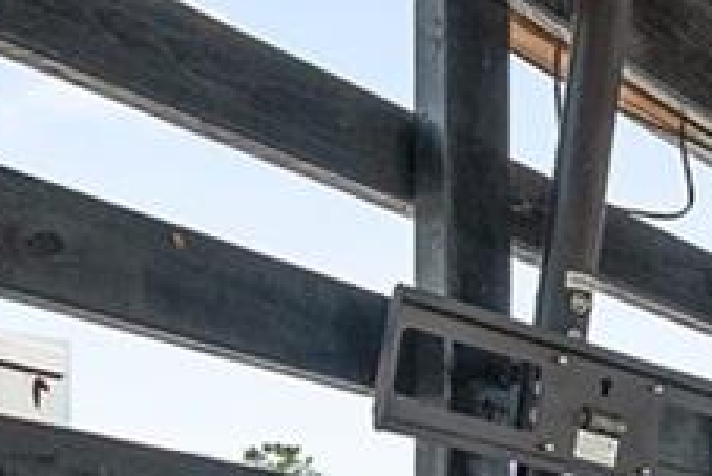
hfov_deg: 13.4
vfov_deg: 12.9
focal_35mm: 99
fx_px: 1959
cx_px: 1818
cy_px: 769
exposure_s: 1/250
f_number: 7.1
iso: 320
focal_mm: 14
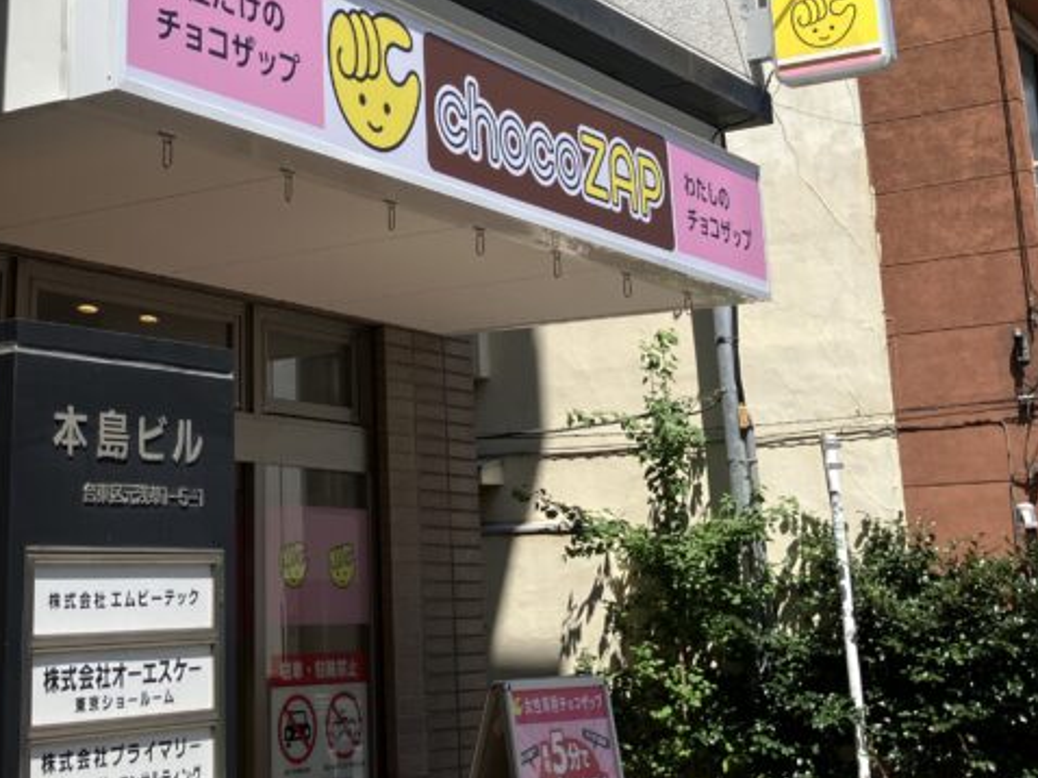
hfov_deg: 31.9
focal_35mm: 60
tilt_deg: +19.5
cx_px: 347
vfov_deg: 23.5
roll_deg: +1.4
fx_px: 1798
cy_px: 20
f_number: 1.8
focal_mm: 3.99
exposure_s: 1/2024
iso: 32
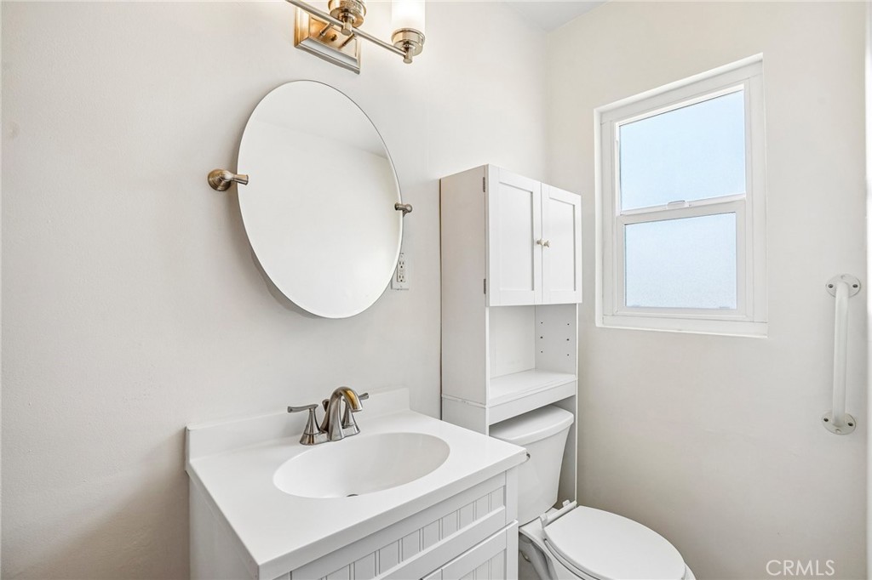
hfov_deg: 96.8
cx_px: 436
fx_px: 387
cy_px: 290
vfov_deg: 73.7
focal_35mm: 16
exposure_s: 1/40
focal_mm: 16
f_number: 8
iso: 400
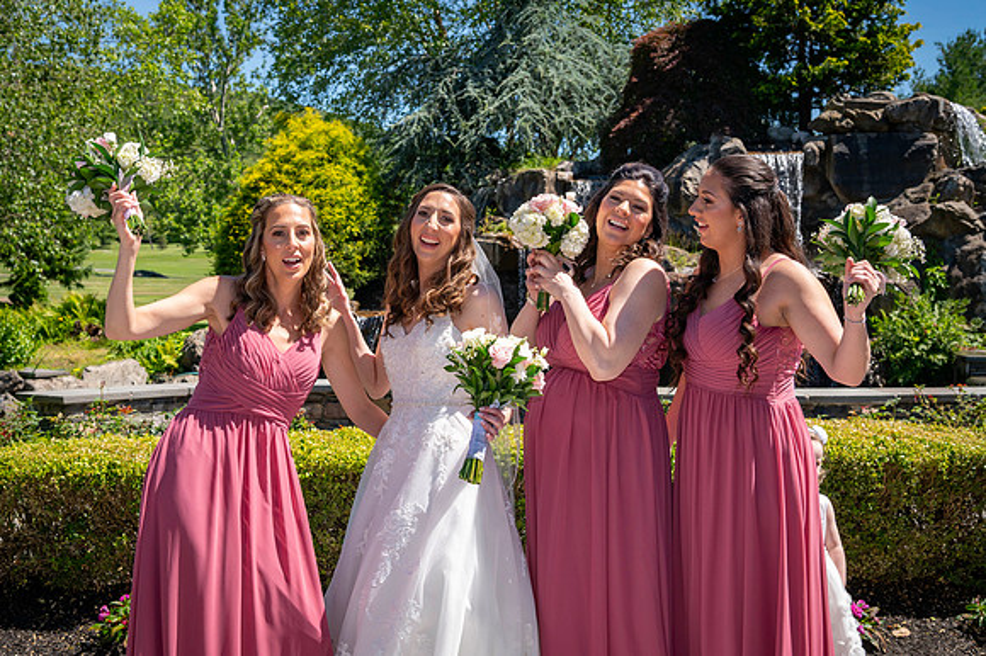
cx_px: 493
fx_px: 1259
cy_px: 328
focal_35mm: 46
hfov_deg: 42.8
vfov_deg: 29.2
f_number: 9
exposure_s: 1/1000
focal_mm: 46
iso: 500
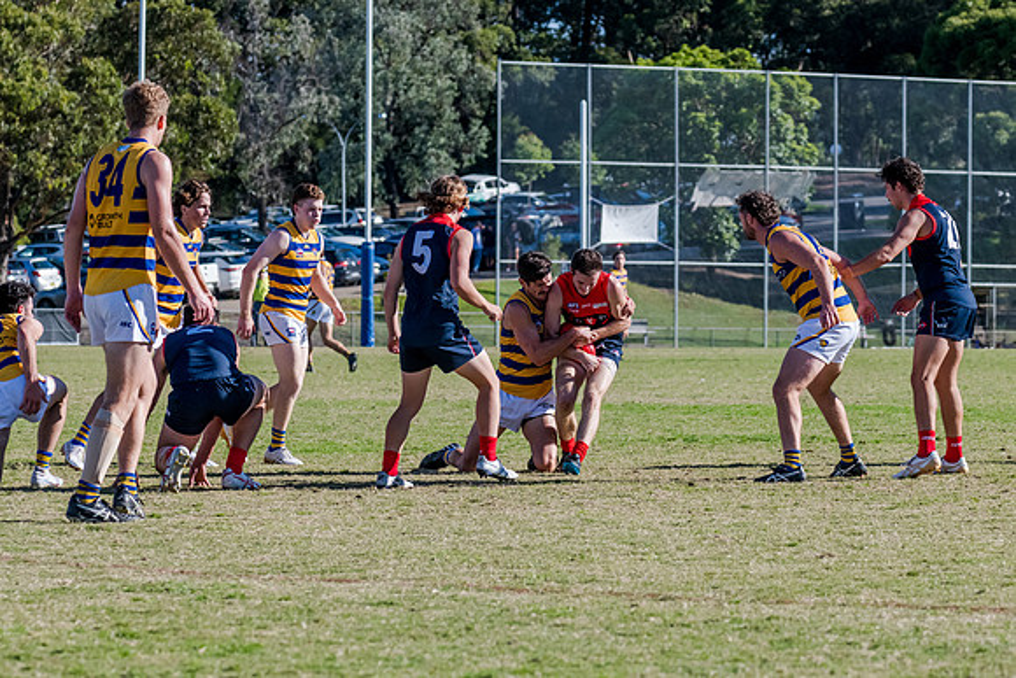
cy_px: 359
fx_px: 5463
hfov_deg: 10.6
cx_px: 562
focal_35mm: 194
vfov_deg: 7.1
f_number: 7.1
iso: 1000
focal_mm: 170
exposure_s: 1/2000
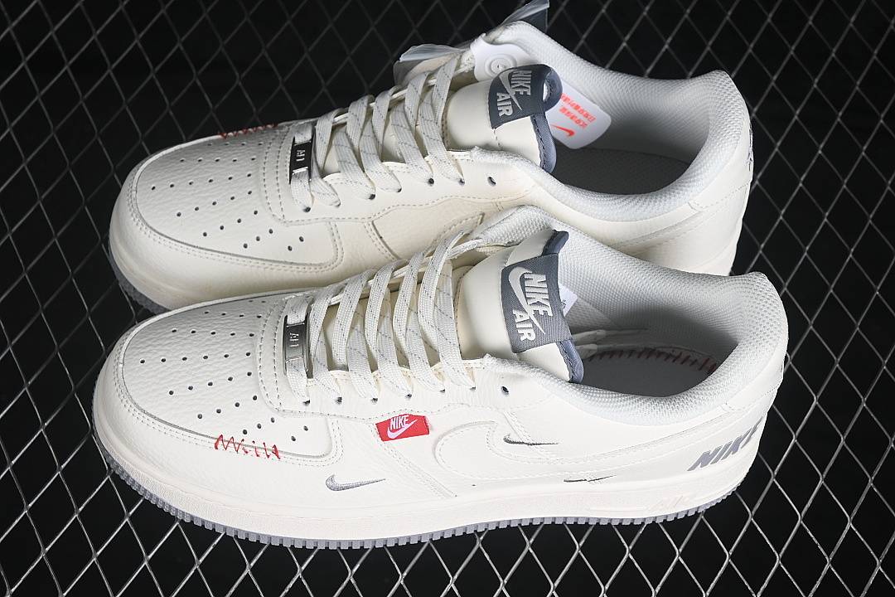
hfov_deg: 27.0
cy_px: 298
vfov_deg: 18.2
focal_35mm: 75
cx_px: 448
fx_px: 1864
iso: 160
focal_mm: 50
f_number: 7.1
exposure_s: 1/80
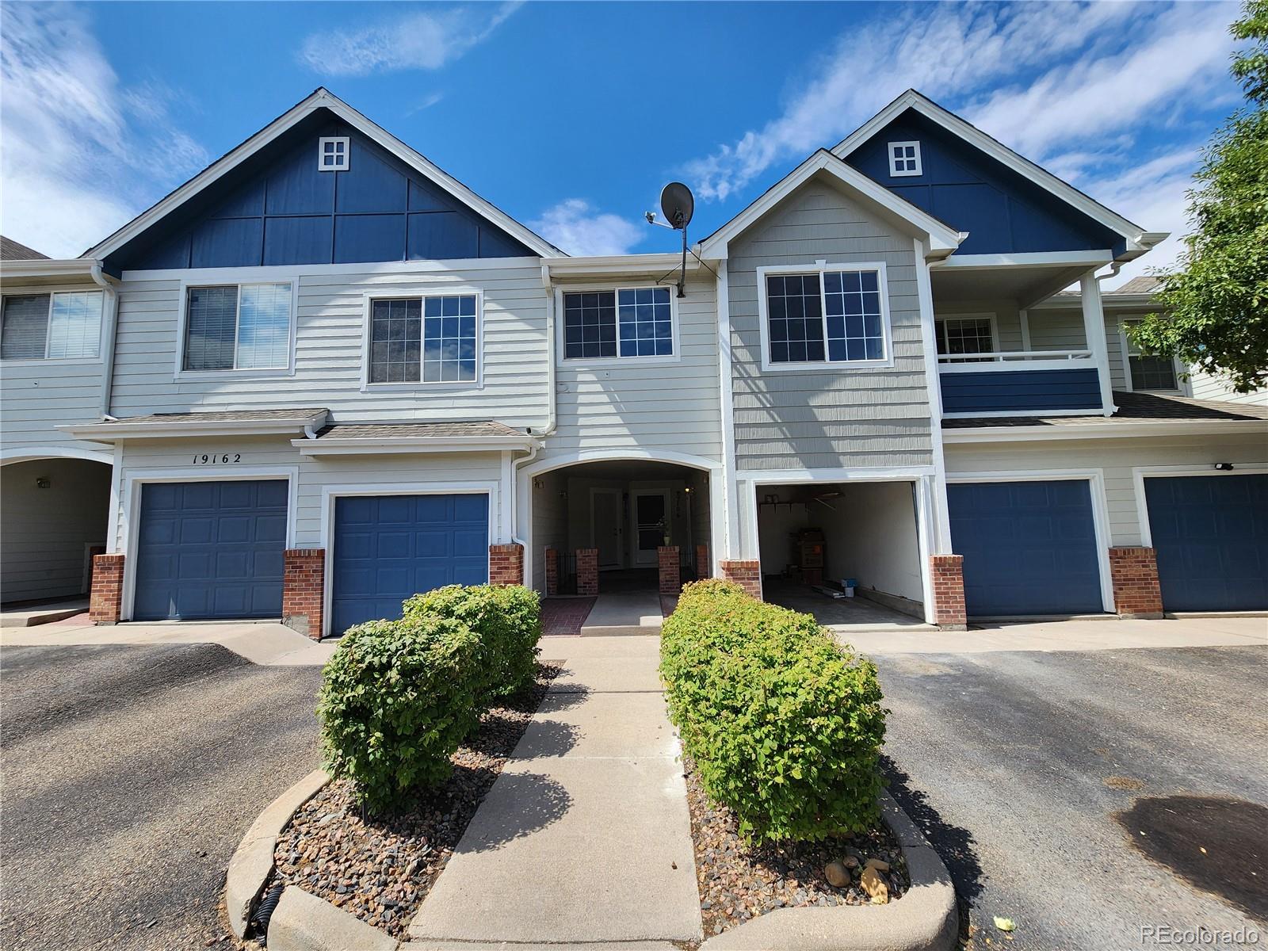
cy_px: 476
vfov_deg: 89.9
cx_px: 634
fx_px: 476
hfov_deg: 106.2
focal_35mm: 13
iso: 50
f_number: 2.2
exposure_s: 1/1601
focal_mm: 2.2
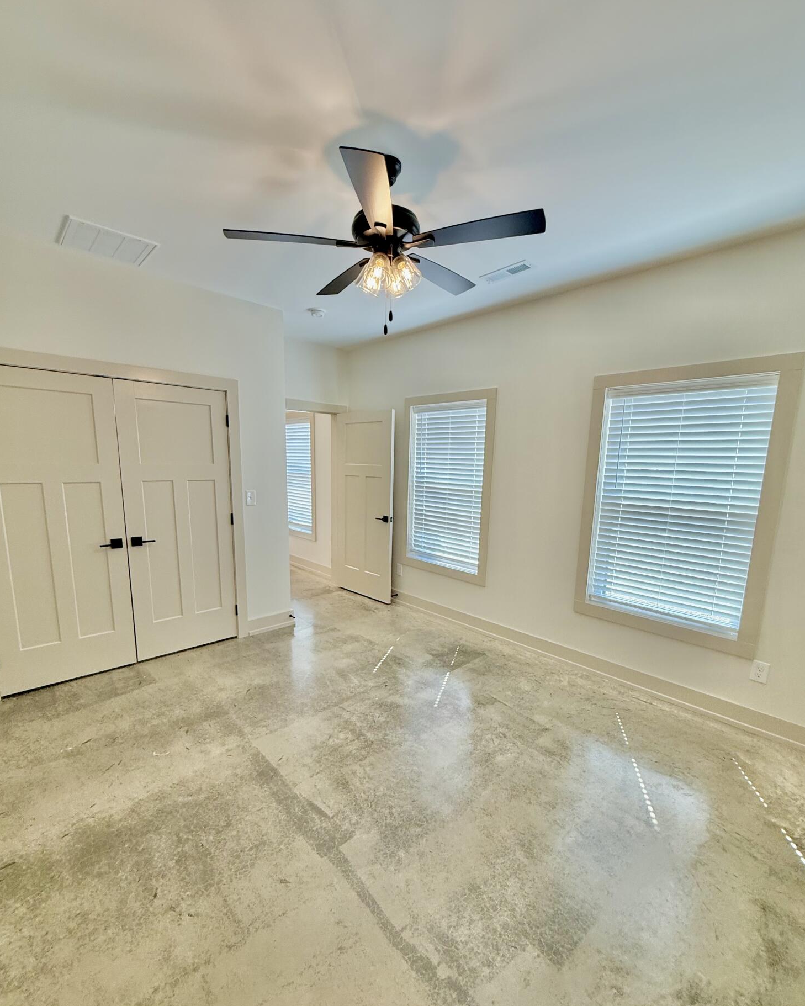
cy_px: 541
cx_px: 402
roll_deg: -0.7
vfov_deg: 96.6
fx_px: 447
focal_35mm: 15
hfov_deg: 84.0
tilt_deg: -8.8
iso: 100
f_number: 2.2
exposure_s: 1/120
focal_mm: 2.22
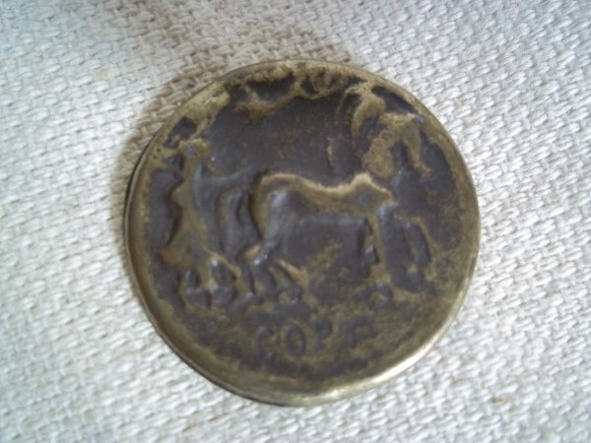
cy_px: 222
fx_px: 615
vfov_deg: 39.7
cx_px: 296
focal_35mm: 36
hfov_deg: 51.4
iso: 160
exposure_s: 1/30
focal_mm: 6.5
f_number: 3.1
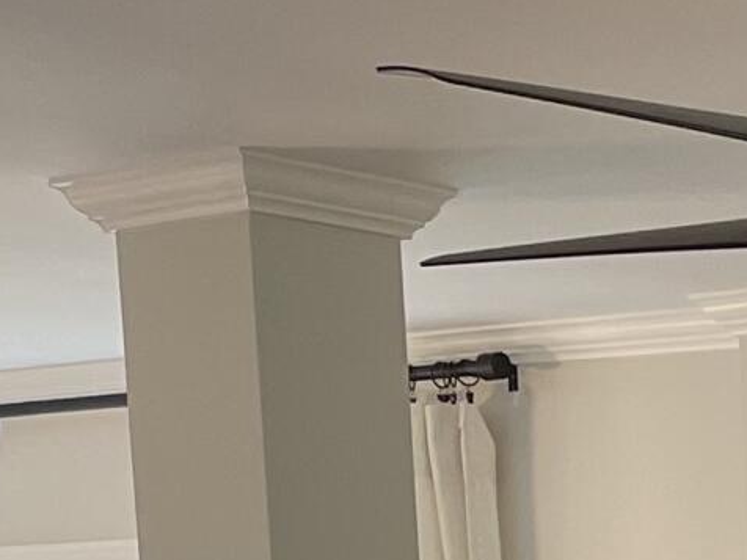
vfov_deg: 8.2
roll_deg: +0.6
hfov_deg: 11.0
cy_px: 1407
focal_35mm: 164
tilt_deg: -8.2
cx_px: 1461
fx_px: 3539
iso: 100
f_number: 1.6
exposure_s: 1/60
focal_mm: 4.2
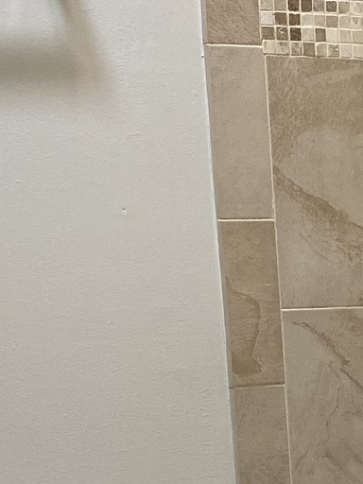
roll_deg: +0.6
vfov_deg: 16.0
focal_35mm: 117
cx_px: 616
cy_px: 631
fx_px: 1636
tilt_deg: -14.6
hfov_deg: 11.8
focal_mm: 4.25
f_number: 1.8
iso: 100
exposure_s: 1/120
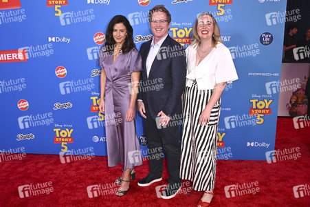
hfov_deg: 54.5
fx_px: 301
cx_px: 155
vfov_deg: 37.8
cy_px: 104
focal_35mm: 35
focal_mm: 35
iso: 1250
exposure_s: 1/250
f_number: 6.3
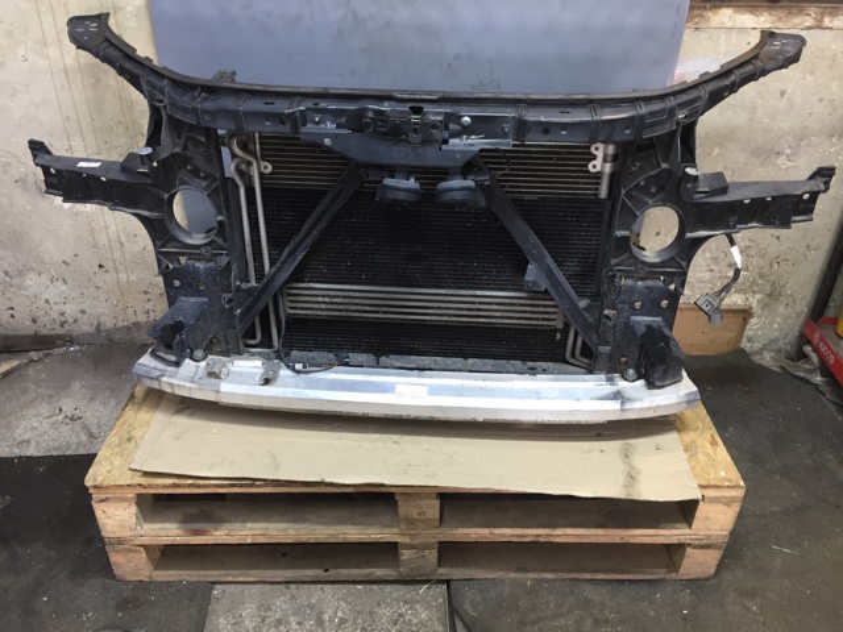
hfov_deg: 61.7
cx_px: 422
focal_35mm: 29
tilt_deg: -32.7
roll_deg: -1.4
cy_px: 316
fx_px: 706
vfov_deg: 48.2
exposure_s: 1/33
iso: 100
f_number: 2.2
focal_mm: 4.15
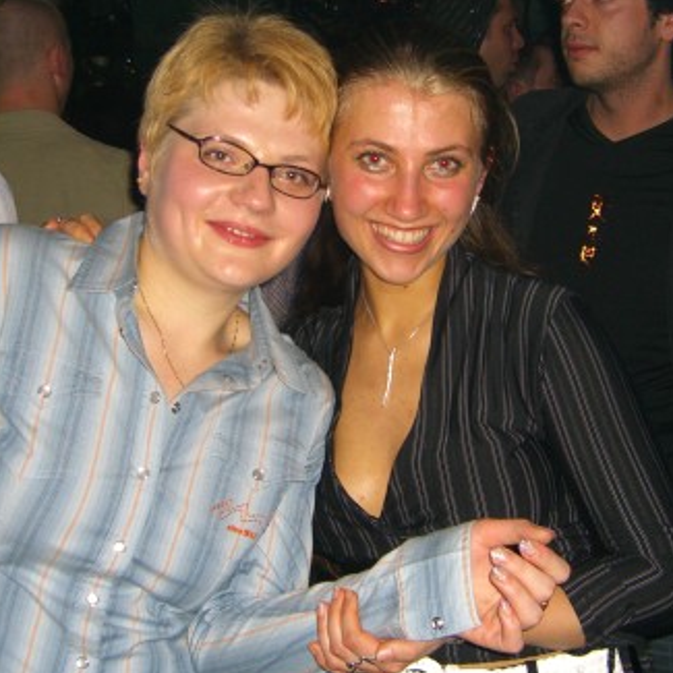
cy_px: 263
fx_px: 1364
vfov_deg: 27.6
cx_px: 346
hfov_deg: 27.7
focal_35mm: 62
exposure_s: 1/60
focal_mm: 7.9
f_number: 2.8
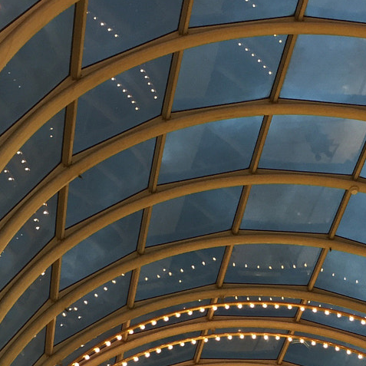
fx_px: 1029
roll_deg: +0.3
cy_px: 347
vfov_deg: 19.7
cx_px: 289
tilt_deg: +35.1
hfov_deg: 20.0
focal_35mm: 86
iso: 80
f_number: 2.2
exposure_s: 1/33
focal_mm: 4.15
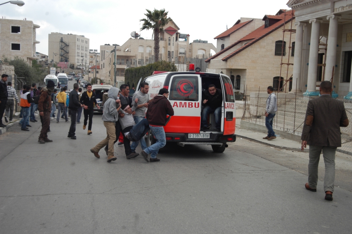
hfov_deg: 46.4
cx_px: 176
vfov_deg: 31.8
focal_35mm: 42
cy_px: 117
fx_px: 410
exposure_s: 1/800
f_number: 4.5
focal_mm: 28
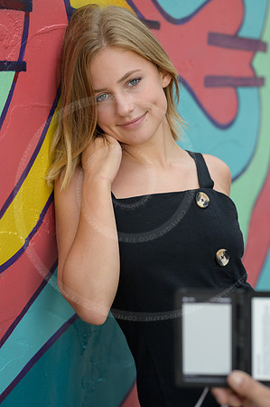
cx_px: 135
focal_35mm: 85
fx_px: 958
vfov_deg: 23.9
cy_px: 204
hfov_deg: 16.0
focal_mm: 85
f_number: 3.2
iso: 160
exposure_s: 1/320
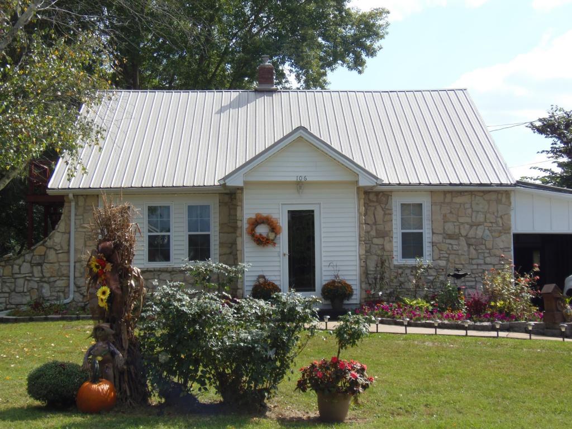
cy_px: 214
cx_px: 286
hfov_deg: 38.9
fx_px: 810
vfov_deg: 29.7
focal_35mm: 49
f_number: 3.8
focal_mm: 9.1
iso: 64
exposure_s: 1/400
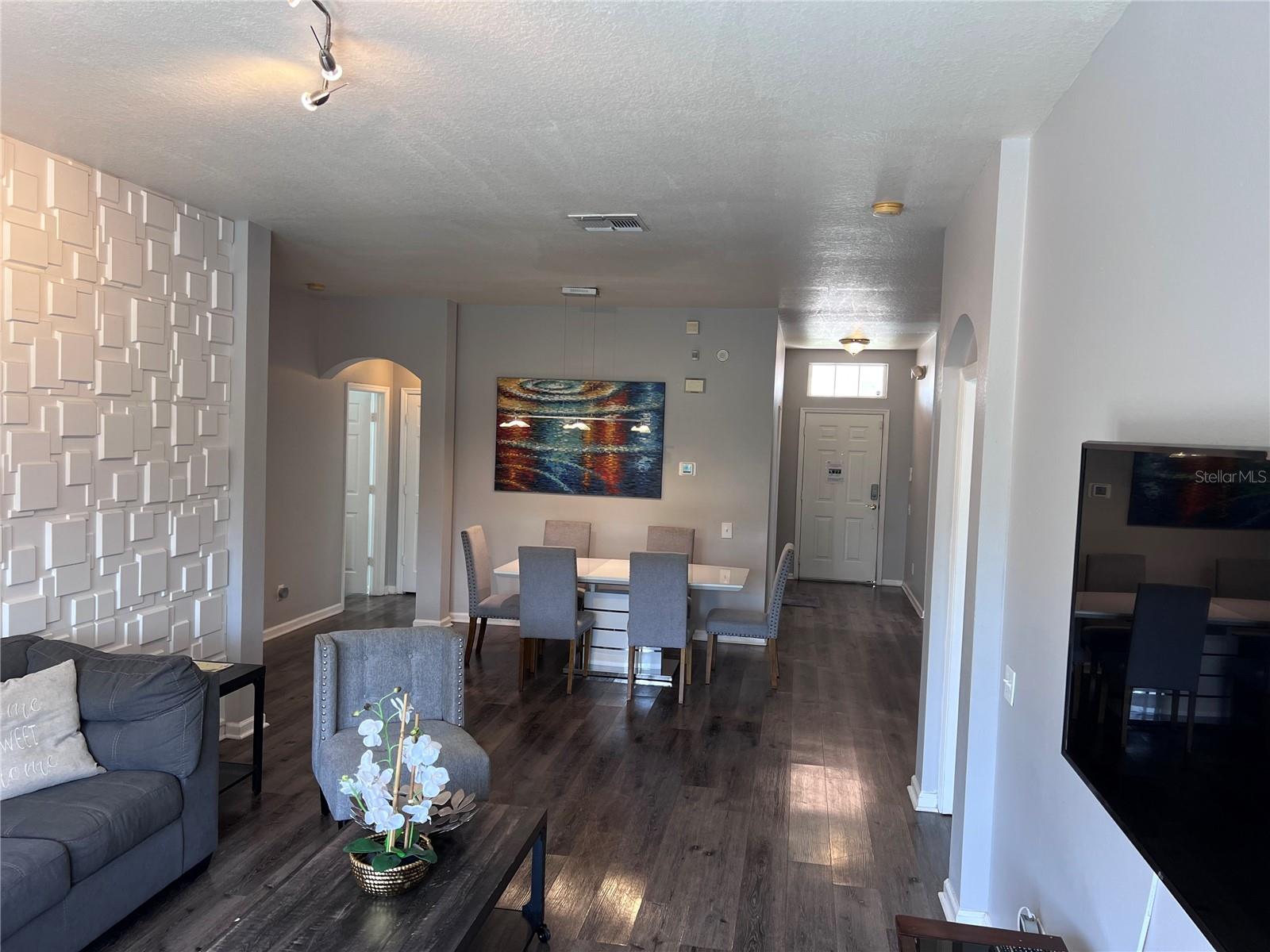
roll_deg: -2.7
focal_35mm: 26
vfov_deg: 53.1
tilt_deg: -2.9
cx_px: 635
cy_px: 476
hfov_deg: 67.3
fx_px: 954
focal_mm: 5.7
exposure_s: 1/120
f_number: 1.5
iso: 100
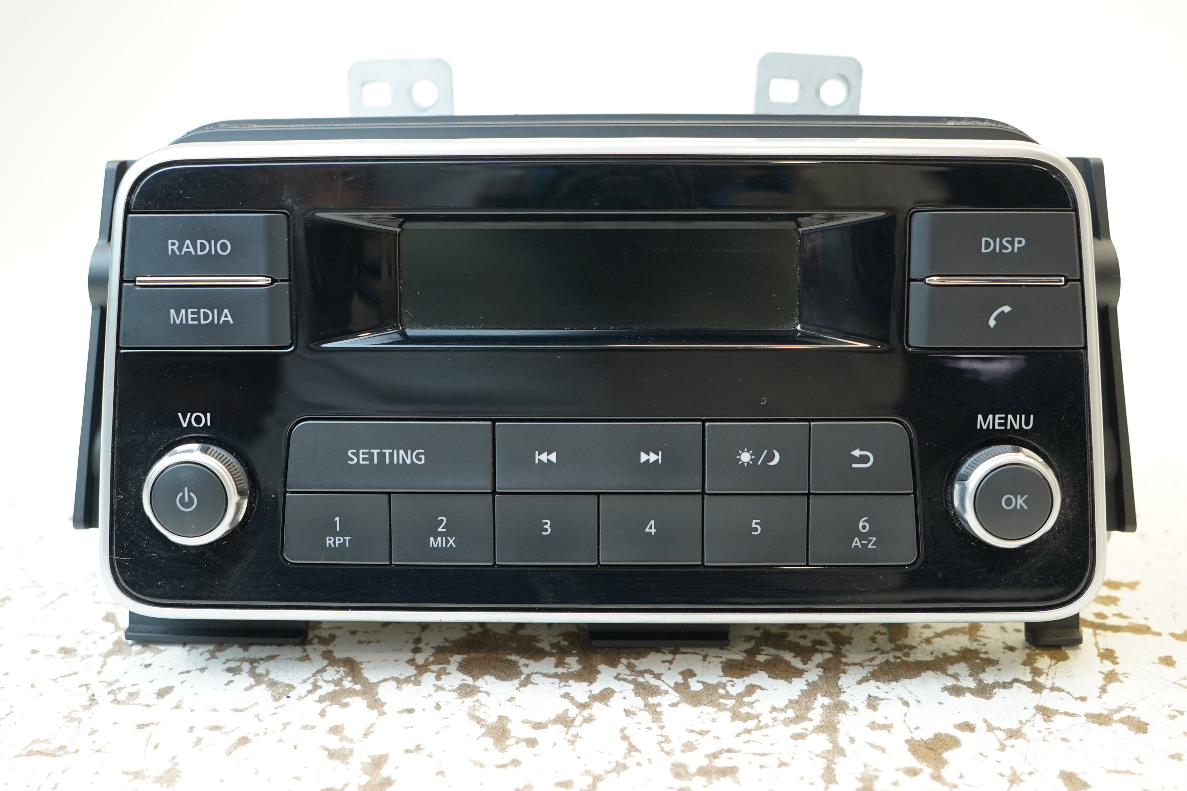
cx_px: 594
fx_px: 1286
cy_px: 396
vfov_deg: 34.2
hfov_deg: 49.6
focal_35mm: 39
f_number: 4
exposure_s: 1/60
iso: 400
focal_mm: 26
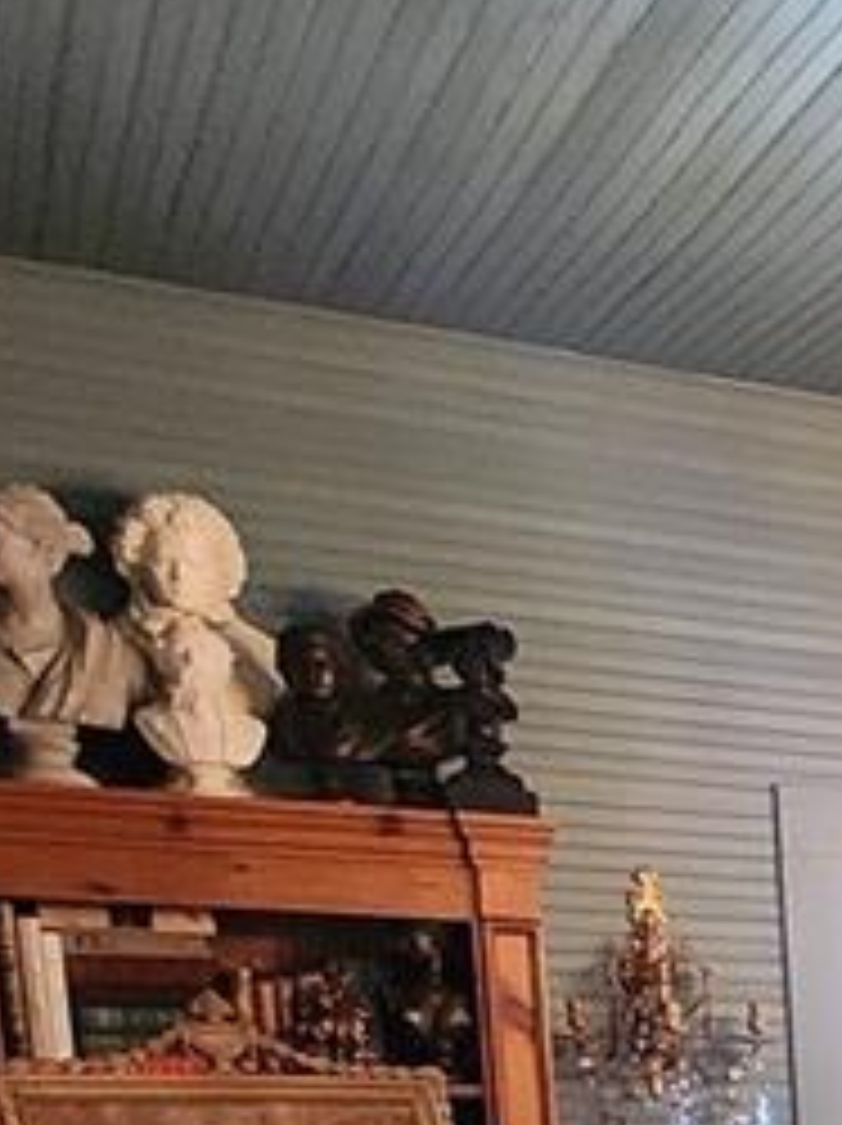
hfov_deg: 12.8
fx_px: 2599
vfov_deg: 21.5
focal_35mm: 80
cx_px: 2175
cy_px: 1548
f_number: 2.2
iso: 320
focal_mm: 1.74
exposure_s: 1/40
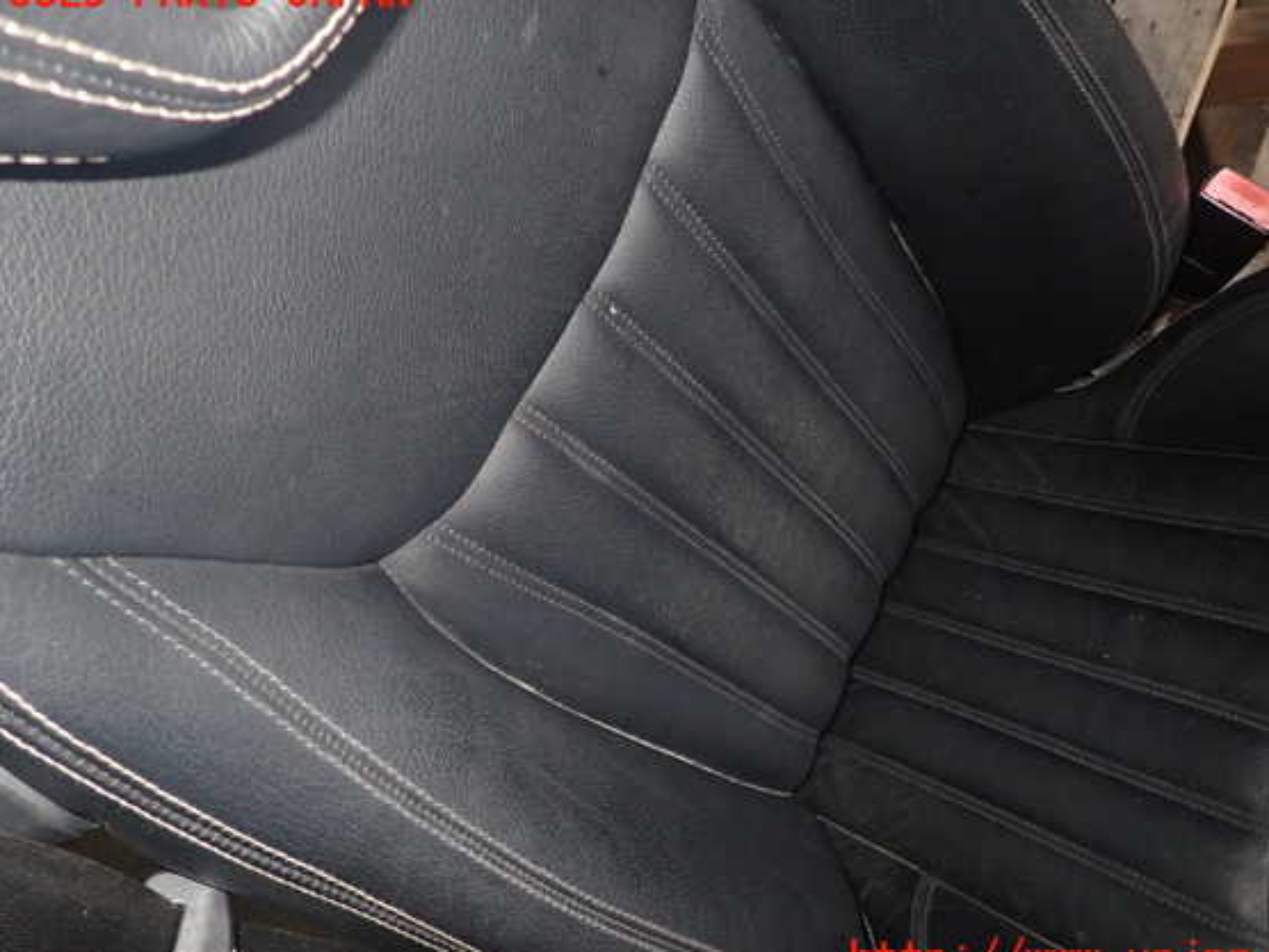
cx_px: 680
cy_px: 477
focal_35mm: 27
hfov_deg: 65.2
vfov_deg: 51.4
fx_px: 990
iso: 320
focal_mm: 4.5
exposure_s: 1/30
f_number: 5.6
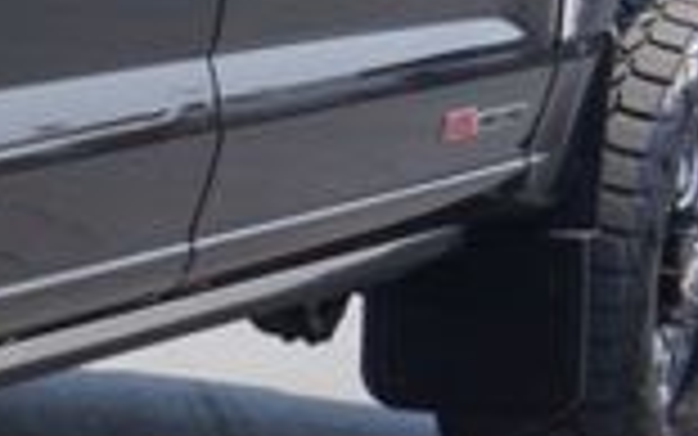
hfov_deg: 7.7
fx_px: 4605
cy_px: 243
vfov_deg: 5.4
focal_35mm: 242
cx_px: -1252
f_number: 7.1
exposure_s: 1/160
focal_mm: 24
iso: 100
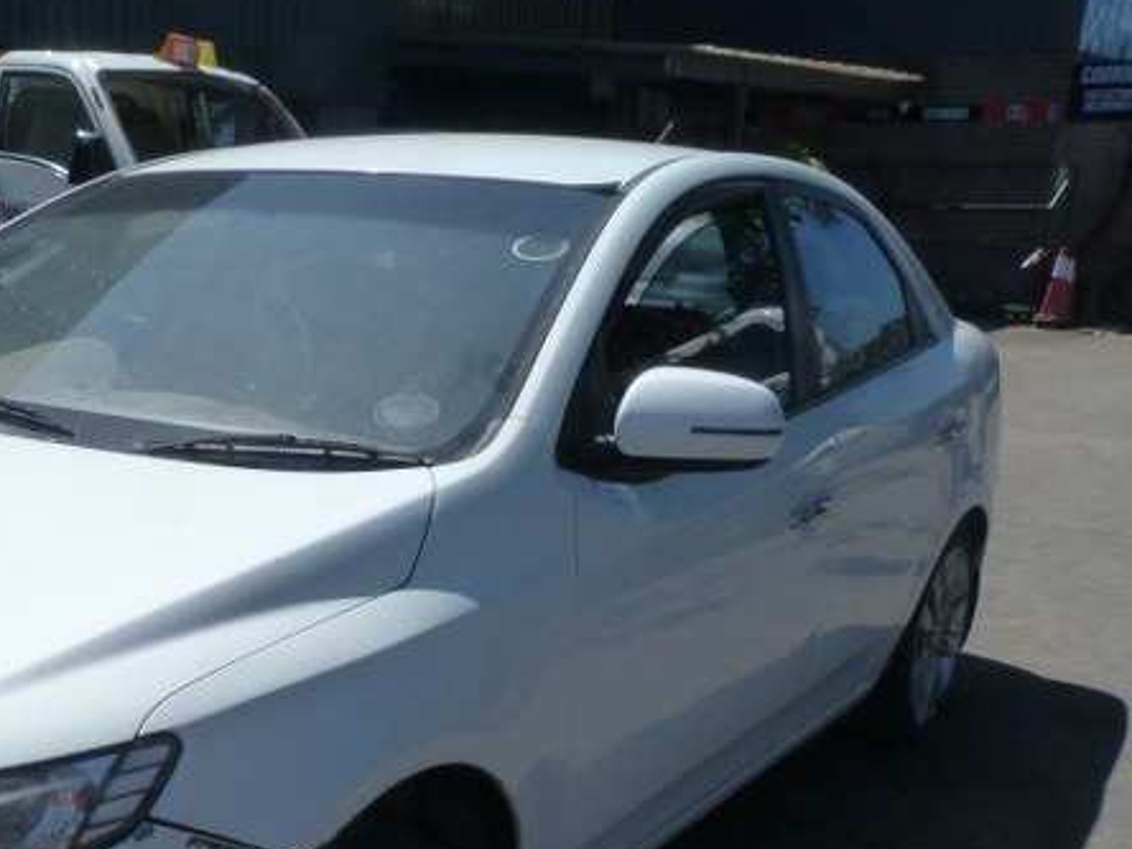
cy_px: 729
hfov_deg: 40.0
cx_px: 194
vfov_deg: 31.0
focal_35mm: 45
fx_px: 1472
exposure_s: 1/400
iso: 125
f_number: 5.6
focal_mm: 4.5
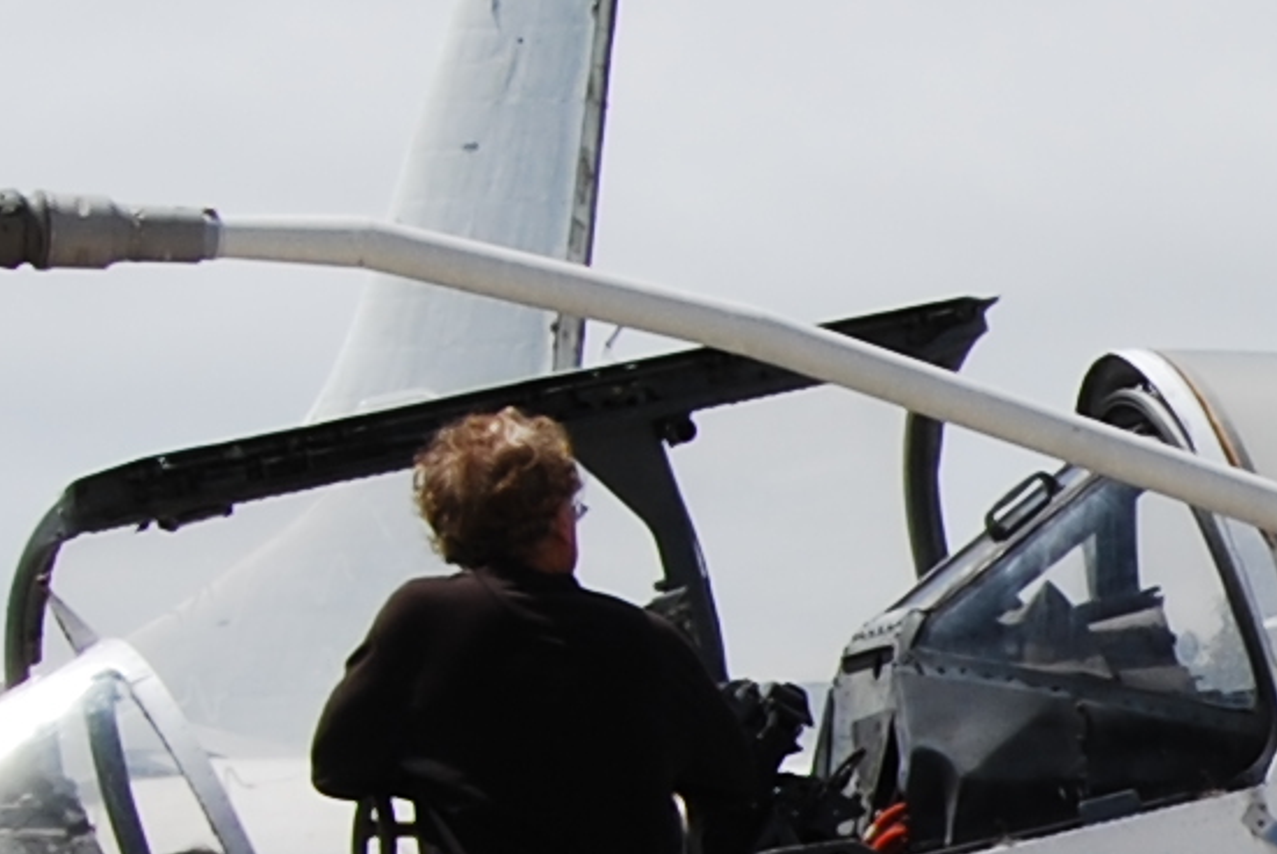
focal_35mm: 190
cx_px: 2501
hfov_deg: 10.1
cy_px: 1167
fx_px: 6747
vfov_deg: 7.2
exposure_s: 1/320
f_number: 9
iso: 100
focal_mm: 18
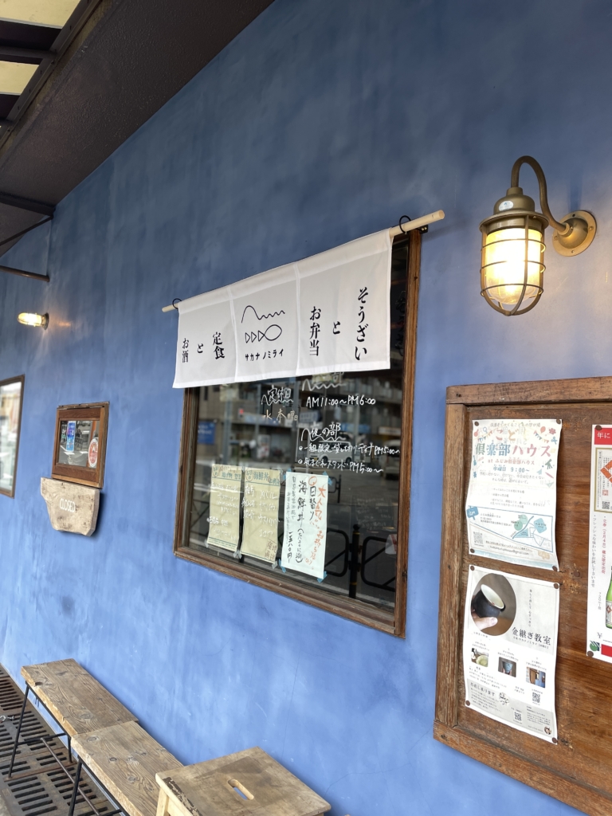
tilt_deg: +5.0
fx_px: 613
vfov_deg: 67.3
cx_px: 306
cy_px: 408
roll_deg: -3.4
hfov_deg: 53.1
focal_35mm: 26
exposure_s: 1/100
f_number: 1.6
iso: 50
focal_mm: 4.2
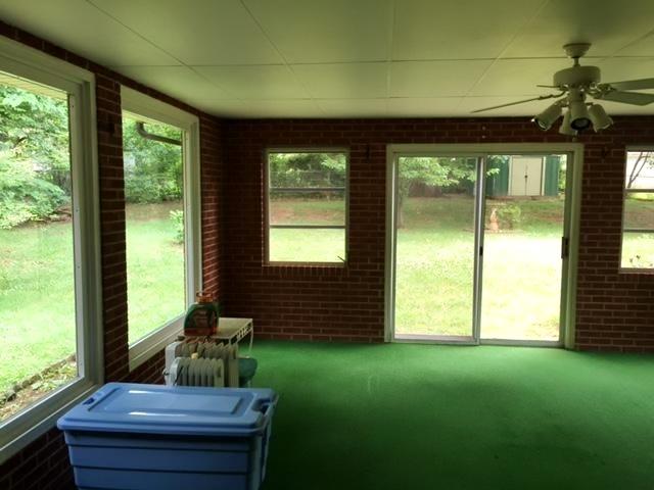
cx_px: 327
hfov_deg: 61.7
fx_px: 548
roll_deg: -1.0
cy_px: 245
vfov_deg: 48.2
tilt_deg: -5.5
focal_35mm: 29
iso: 50
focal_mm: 4.15
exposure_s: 1/120
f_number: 2.2
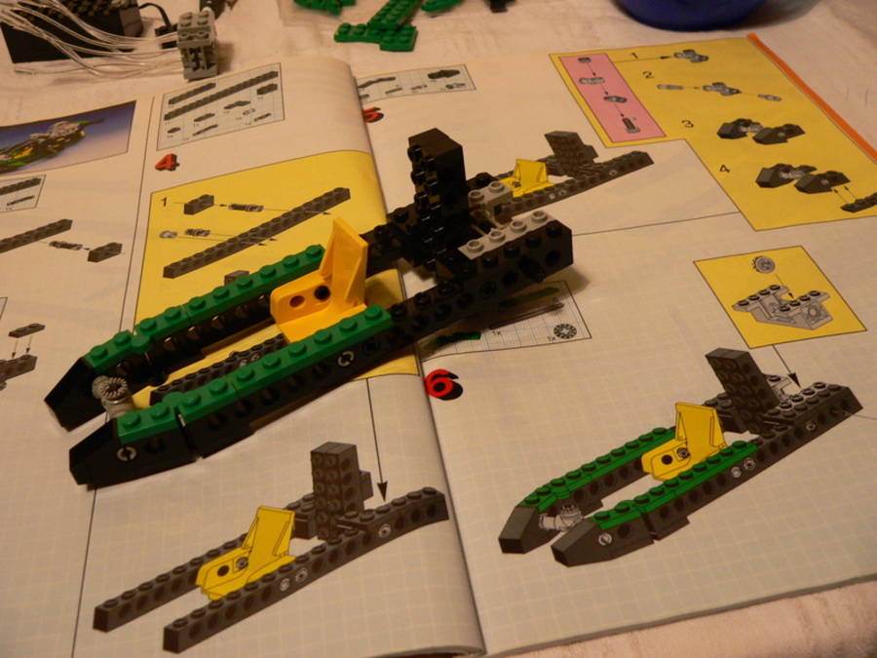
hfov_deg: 51.4
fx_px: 912
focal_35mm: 36
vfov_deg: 39.7
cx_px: 438
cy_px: 329
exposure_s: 1/10
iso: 200
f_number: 2.8
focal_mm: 6
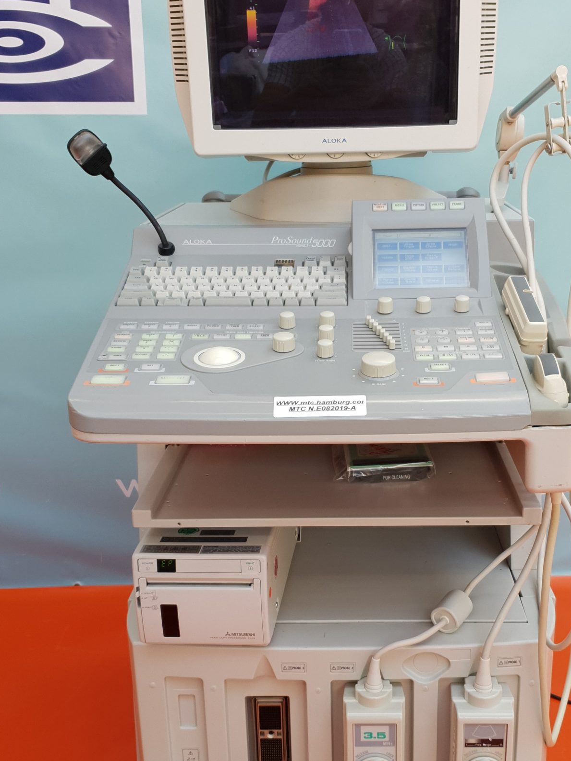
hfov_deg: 34.2
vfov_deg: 44.6
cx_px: 342
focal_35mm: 42
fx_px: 924
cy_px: 445
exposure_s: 1/100
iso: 50
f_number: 1.5
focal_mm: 4.3
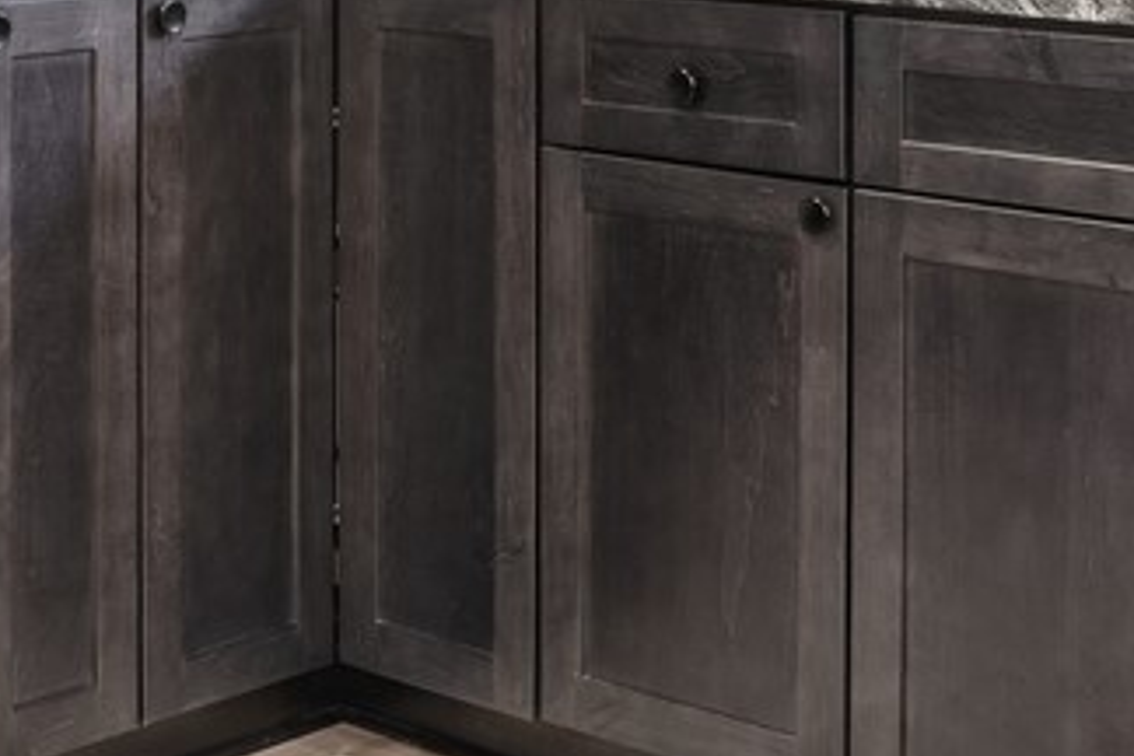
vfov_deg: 14.6
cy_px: -289
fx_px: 2803
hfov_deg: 22.8
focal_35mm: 89
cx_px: 411
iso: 400
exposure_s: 1/5
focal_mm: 17
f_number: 9
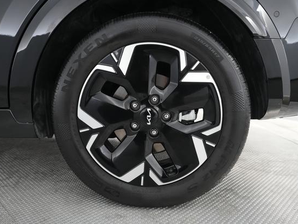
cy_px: 114
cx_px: 141
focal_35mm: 28
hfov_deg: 63.4
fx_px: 241
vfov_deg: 49.8
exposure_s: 1/125
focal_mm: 25
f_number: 4
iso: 5000
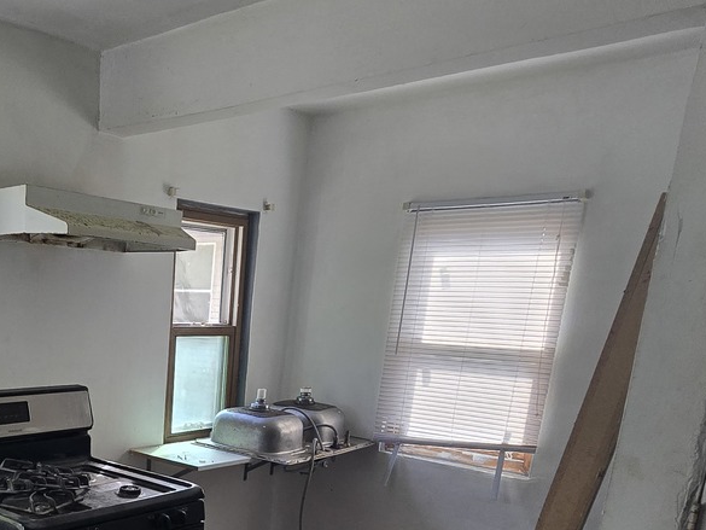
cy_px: 507
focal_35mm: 32
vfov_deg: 39.8
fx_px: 653
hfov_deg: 49.3
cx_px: 46
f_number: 2.2
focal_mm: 2.2
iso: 80
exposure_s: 1/120
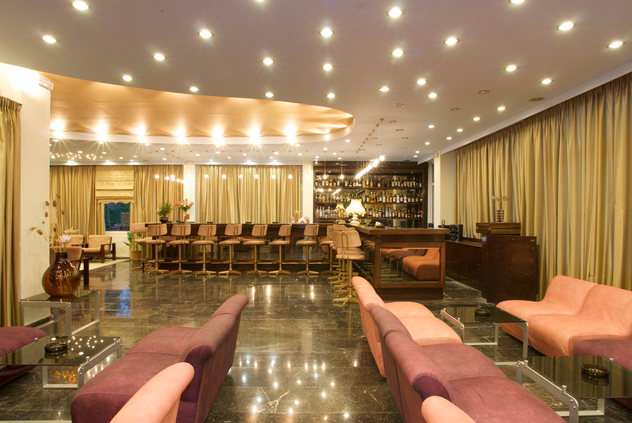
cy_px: 212
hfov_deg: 81.1
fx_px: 369
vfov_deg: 59.6
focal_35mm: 21
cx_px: 316
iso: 125
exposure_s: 1/1.6
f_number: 8
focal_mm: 14
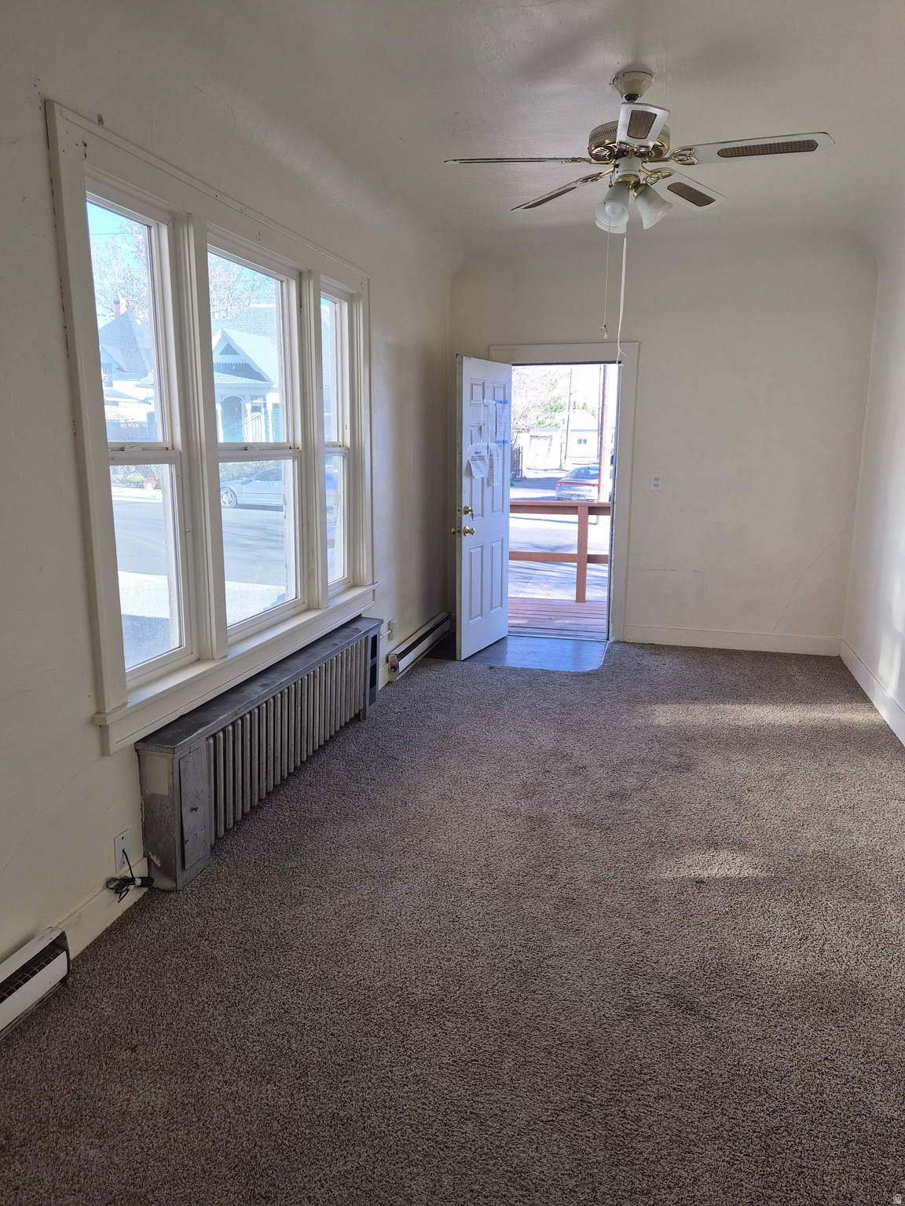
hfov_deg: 58.9
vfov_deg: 73.9
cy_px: 603
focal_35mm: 23
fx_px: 802
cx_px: 452
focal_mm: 5.4
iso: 25
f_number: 1.8
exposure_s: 1/159
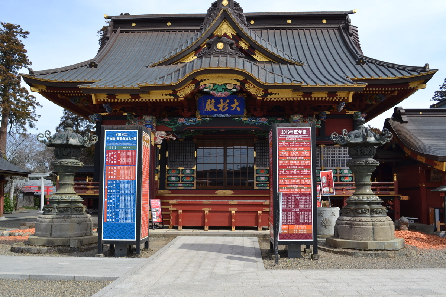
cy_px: 148
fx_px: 409
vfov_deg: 40.0
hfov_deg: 57.2
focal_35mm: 33
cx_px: 223
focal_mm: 22
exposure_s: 1/200
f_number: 7.1
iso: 100
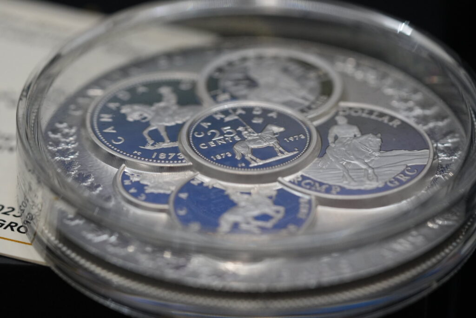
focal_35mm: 135
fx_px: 1786
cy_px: 159
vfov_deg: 10.2
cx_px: 238
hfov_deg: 15.2
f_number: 4
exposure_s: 1/160
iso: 1600
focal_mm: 90
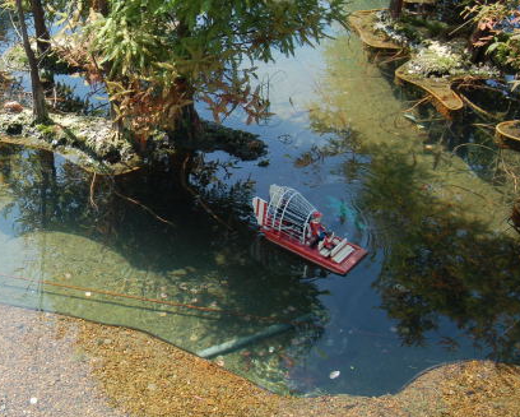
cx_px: 126
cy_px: 170
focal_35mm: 51
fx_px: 781
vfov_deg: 29.8
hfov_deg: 35.9
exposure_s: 1/125
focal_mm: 23
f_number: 5.6
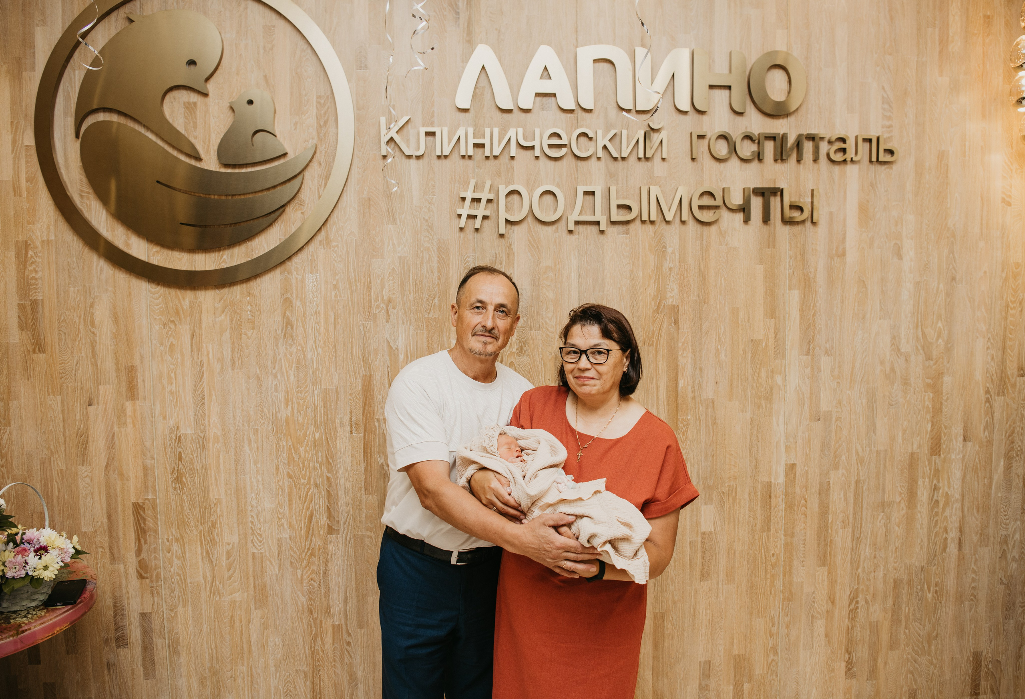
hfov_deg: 65.7
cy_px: 357
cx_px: 535
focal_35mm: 28
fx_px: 793
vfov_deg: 47.6
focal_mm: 26
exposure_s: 1/160
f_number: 4
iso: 200
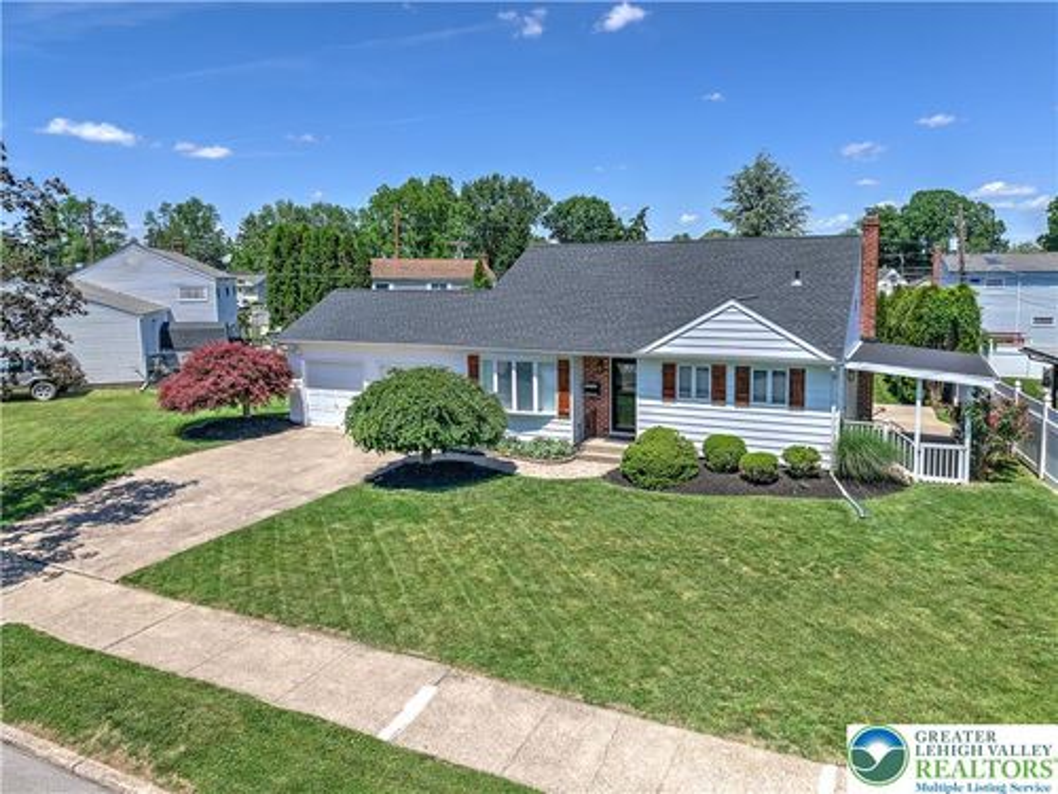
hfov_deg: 71.6
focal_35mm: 24
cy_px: 397
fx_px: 734
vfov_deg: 56.8
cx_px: 529
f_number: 1.8
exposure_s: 1/3000
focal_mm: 8.7
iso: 100
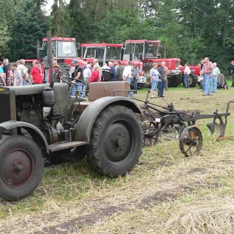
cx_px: 84
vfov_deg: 30.6
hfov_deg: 30.4
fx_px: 428
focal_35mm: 56
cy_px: 118
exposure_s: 1/100
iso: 80
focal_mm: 7.9
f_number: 2.8
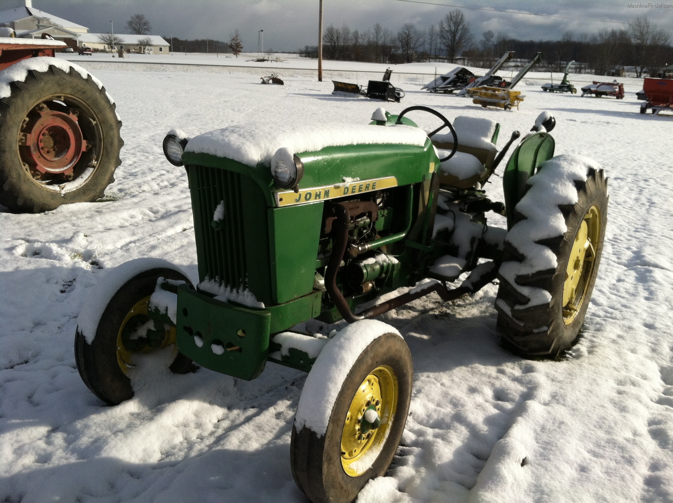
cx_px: 336
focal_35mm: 35
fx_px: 680
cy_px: 252
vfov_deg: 40.6
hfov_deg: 52.7
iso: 80
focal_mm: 3.85
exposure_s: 1/2186
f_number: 2.8
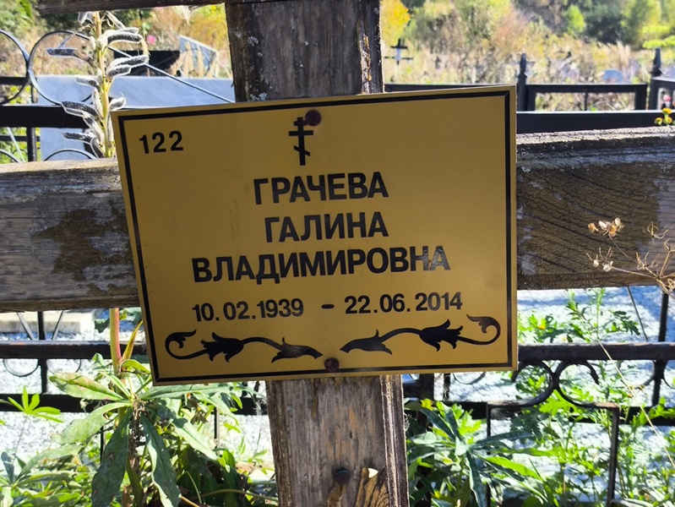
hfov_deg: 38.2
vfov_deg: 29.1
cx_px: 338
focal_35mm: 50
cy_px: 254
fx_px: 975
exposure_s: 1/499
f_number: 1.7
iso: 50
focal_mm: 4.71
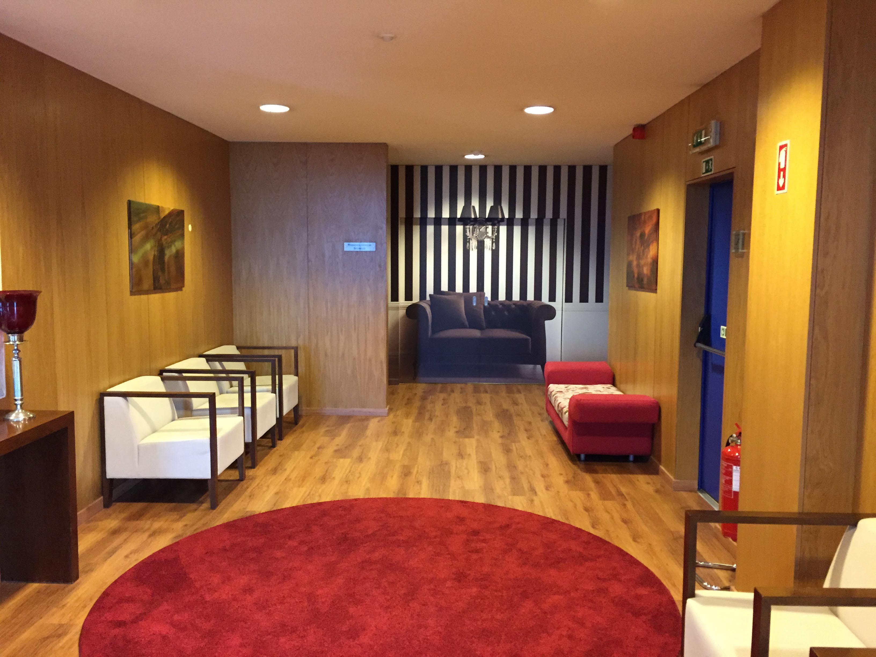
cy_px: 328
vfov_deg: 48.2
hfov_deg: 61.7
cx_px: 438
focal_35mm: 29
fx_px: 734
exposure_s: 1/15
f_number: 2.2
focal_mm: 4.15
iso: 250
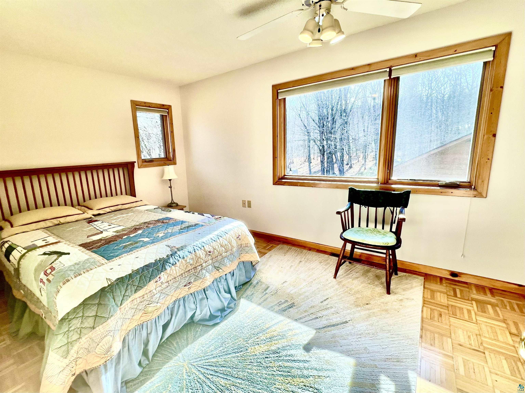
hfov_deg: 106.2
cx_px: 262
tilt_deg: -11.5
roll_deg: +1.3
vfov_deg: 89.9
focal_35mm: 13
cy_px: 196
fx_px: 197
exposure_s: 1/153
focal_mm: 1.57
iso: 32
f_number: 1.8
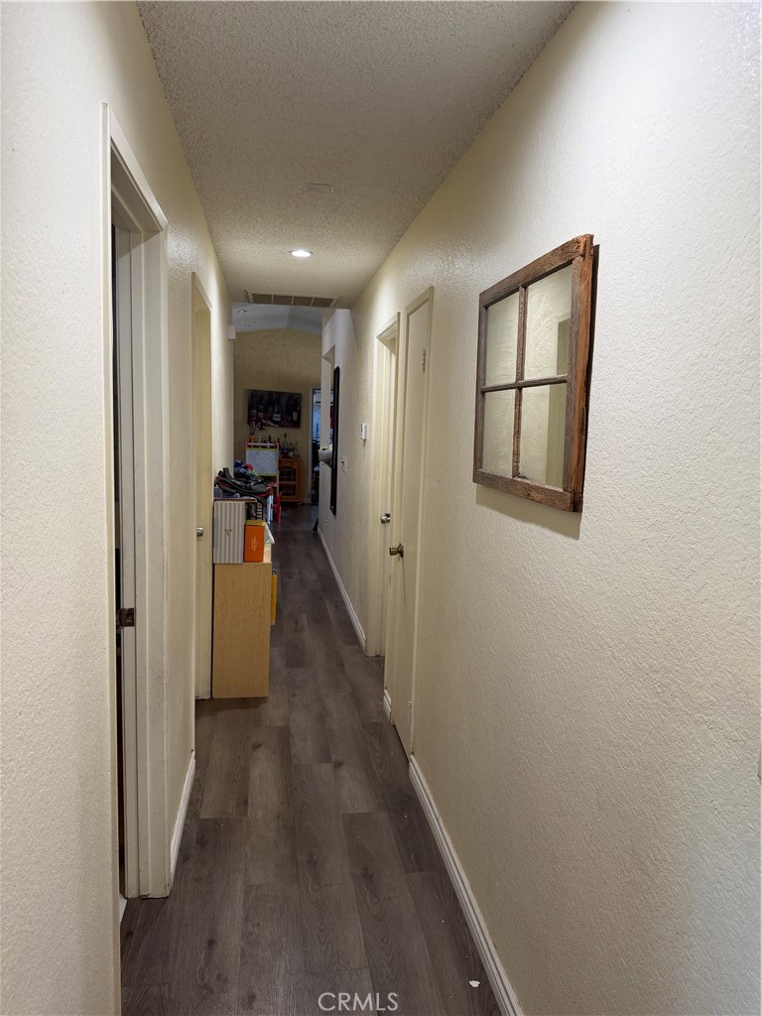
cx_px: 381
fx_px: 704
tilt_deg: -7.6
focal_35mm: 24
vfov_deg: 71.6
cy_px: 508
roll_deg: -1.9
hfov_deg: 56.8
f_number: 1.78
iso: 125
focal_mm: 6.76
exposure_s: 1/60
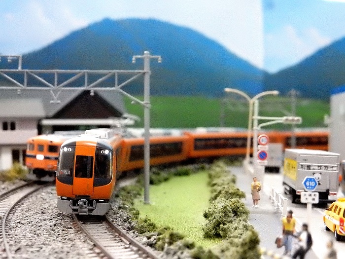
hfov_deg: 32.2
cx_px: 172
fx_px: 598
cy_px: 130
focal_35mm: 60
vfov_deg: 24.4
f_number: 4.5
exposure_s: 1/100
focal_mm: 10.7
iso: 3200
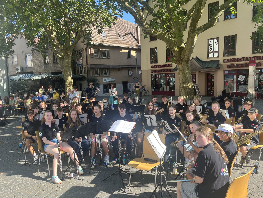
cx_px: 132
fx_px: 198
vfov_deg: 53.1
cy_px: 99
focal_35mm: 26
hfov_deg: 67.3
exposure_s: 1/457
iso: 50
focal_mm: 5.1
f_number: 1.6
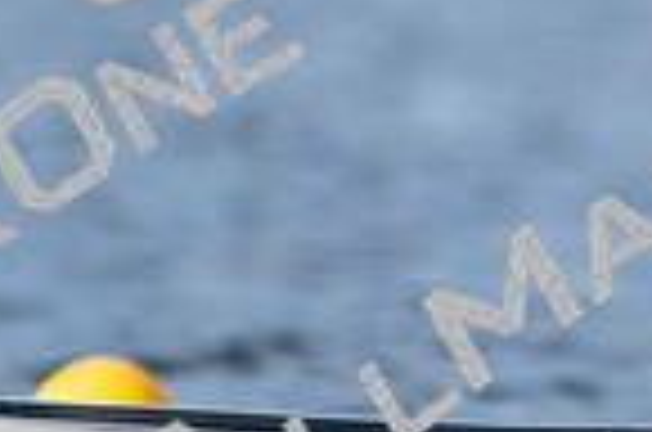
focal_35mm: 1605
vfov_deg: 0.9
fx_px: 29005
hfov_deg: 1.3
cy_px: -79
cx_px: 1052
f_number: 4.5
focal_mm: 400
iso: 320
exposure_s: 1/2500
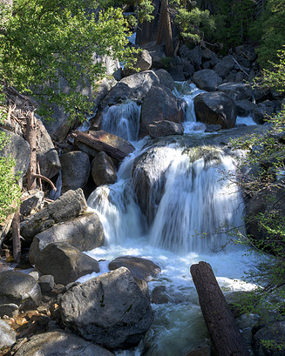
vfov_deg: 45.8
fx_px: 422
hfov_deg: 37.2
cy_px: 164
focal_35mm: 40
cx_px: 168
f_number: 20
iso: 110
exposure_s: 1/15
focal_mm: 26
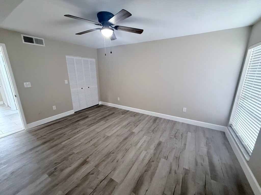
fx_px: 106
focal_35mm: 14
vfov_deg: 85.7
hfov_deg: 102.1
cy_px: 98
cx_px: 130
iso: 640
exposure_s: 1/60
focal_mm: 2.22
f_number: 2.2
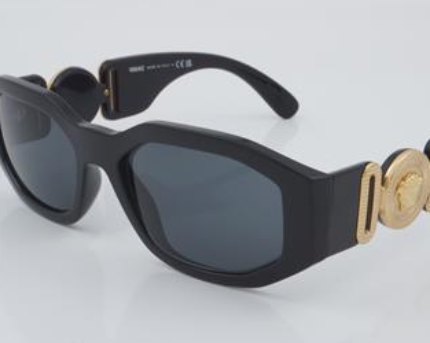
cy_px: 169
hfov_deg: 21.3
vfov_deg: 17.1
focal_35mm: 90
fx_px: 1145
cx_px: 249
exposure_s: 1/3
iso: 100
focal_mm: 50
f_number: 32
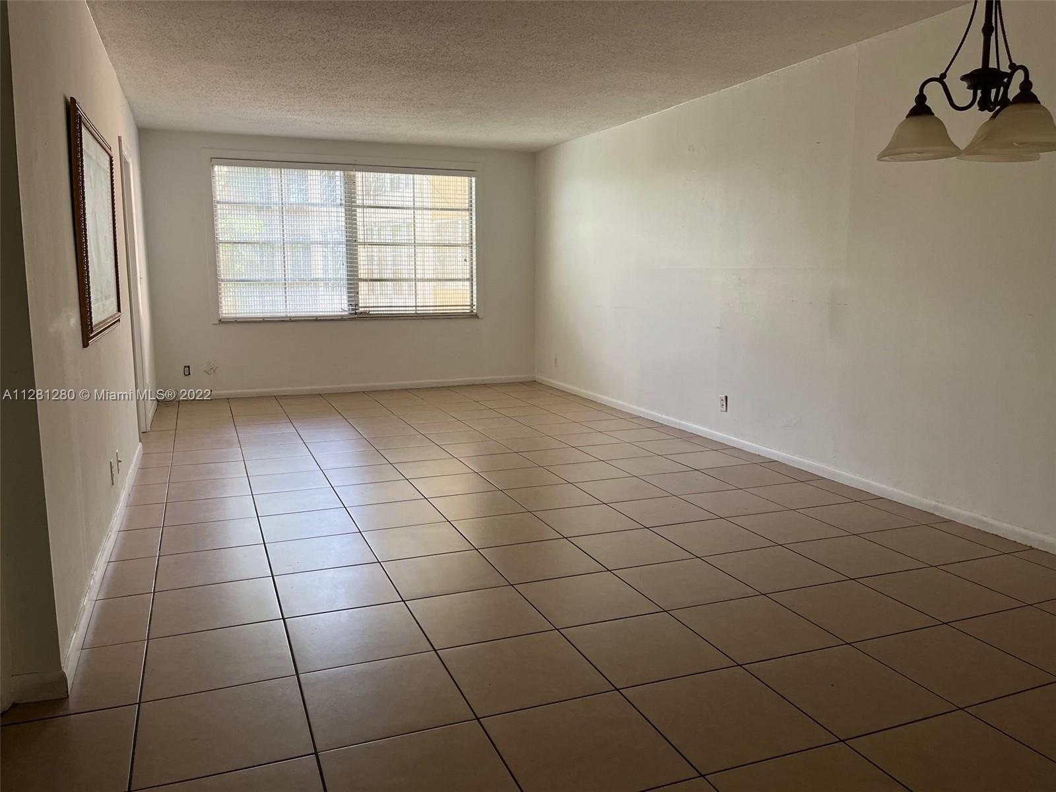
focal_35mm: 26
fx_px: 793
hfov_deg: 67.3
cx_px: 528
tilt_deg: -8.7
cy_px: 396
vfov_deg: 53.1
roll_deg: +0.2
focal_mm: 5.1
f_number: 1.6
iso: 125
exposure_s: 1/121
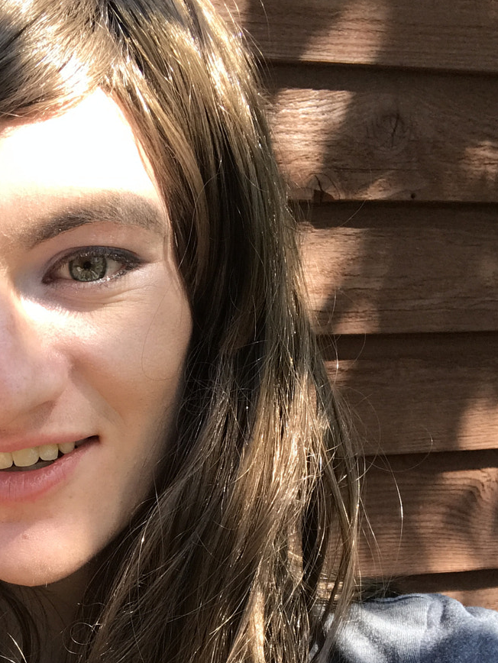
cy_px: 511
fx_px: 1131
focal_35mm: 59
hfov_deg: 24.1
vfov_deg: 32.0
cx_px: 49
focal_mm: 2.87
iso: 25
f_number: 2.2
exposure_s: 1/131
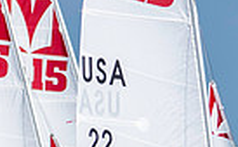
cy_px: 295
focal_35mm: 1949
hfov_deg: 1.1
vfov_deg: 0.7
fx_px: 12616
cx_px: 106
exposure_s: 1/4000
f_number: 5
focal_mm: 300
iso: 200
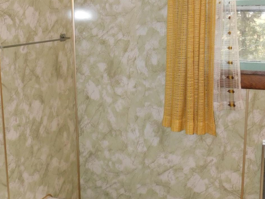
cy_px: 84
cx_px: 139
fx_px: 375
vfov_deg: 29.6
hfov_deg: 38.9
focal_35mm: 49
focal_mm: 4
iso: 200
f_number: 3
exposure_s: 1/30
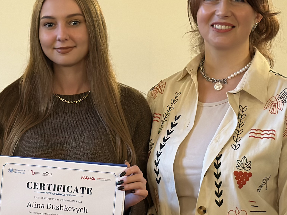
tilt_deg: -3.2
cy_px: 100
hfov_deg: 15.6
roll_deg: -0.1
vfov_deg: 11.8
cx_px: 116
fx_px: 1045
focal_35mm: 126
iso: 320
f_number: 1.78
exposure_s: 1/33
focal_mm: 6.86
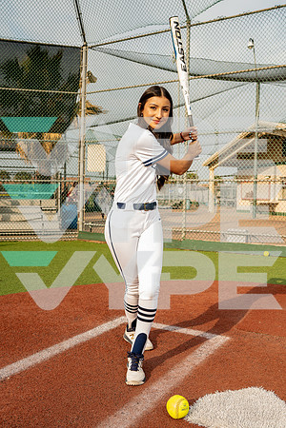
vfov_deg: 54.4
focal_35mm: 35
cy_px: 214
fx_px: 417
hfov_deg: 37.9
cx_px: 143
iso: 80
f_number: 5.6
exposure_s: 1/250
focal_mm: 35
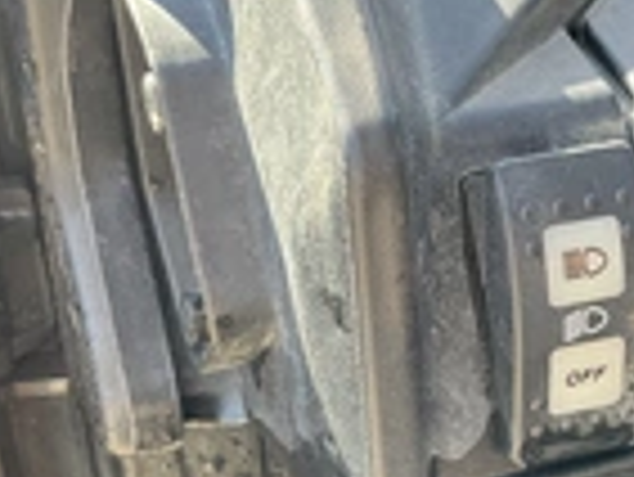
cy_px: 356
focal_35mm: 82
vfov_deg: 17.9
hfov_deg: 23.6
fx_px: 1503
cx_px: 477
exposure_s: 1/122
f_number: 1.8
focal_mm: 3
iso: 50
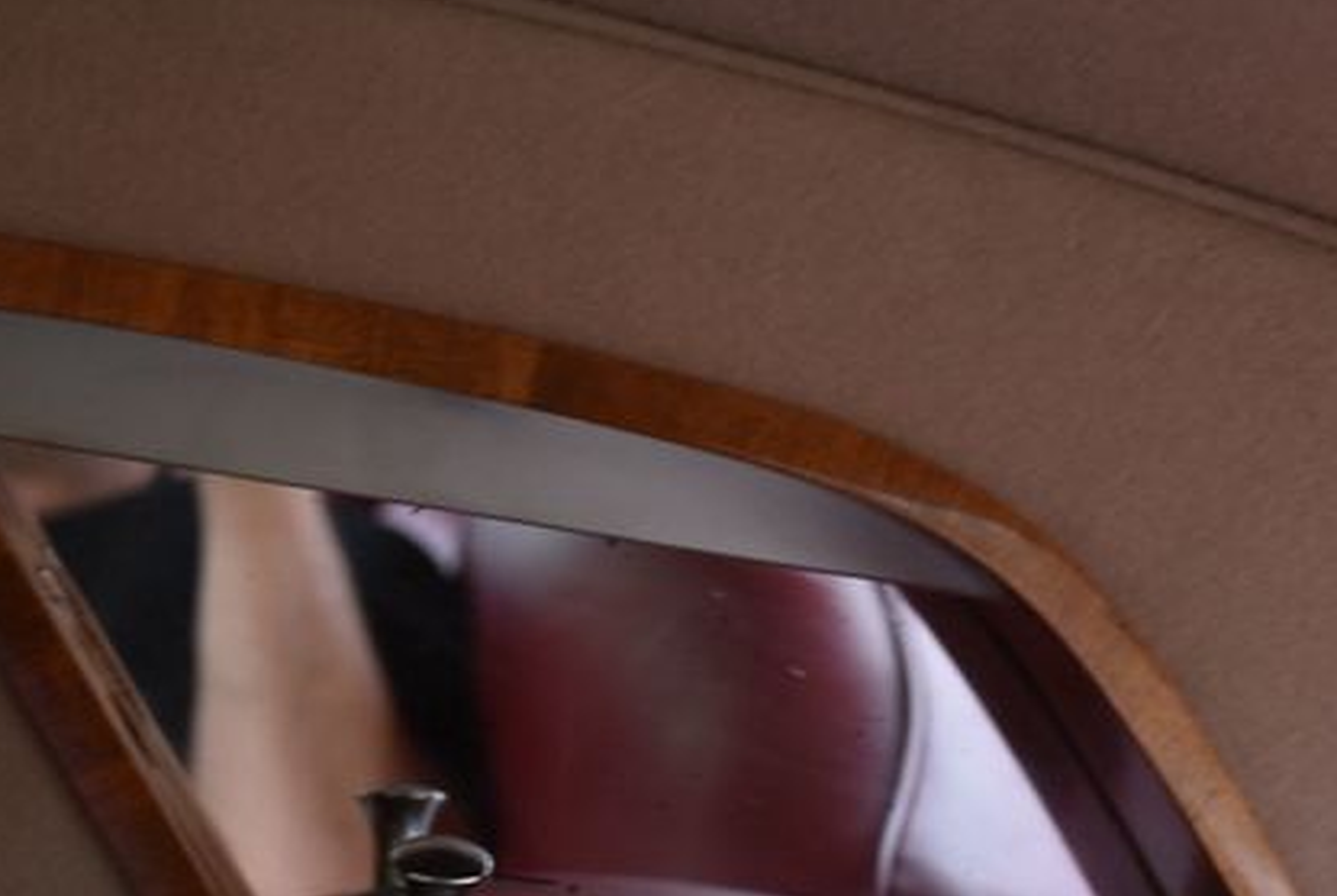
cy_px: 664
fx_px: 2752
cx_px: 496
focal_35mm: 74
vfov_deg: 18.4
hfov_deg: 27.2
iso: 900
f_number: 4
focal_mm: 32
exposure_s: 1/60
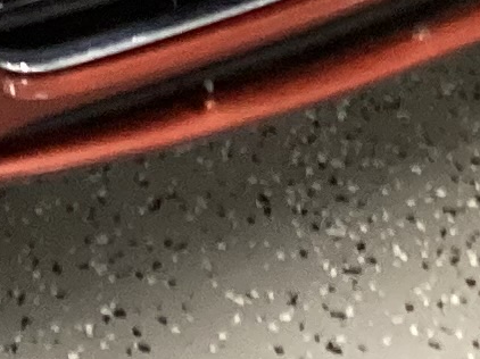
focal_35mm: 240
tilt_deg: -23.6
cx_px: -519
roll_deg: +0.6
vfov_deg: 5.5
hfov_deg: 7.8
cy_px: -992
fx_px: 3326
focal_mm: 3.3
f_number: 2.4
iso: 320
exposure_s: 1/50
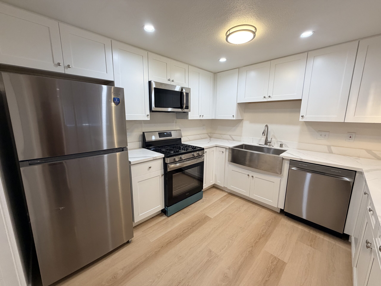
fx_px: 154
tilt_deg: -10.2
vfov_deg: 85.7
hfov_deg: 102.1
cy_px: 143
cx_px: 190
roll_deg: -0.4
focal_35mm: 14
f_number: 2.2
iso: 200
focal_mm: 2.22
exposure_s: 1/120
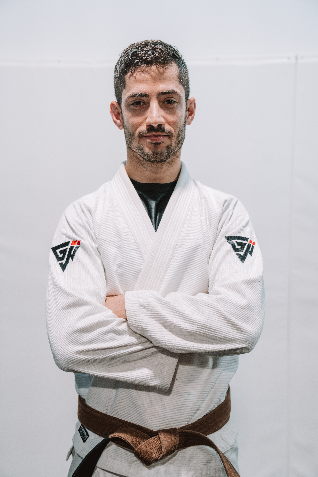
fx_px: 649
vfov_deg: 40.3
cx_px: 159
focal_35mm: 49
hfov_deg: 27.5
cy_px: 238
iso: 640
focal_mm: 49
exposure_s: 1/100
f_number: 3.5
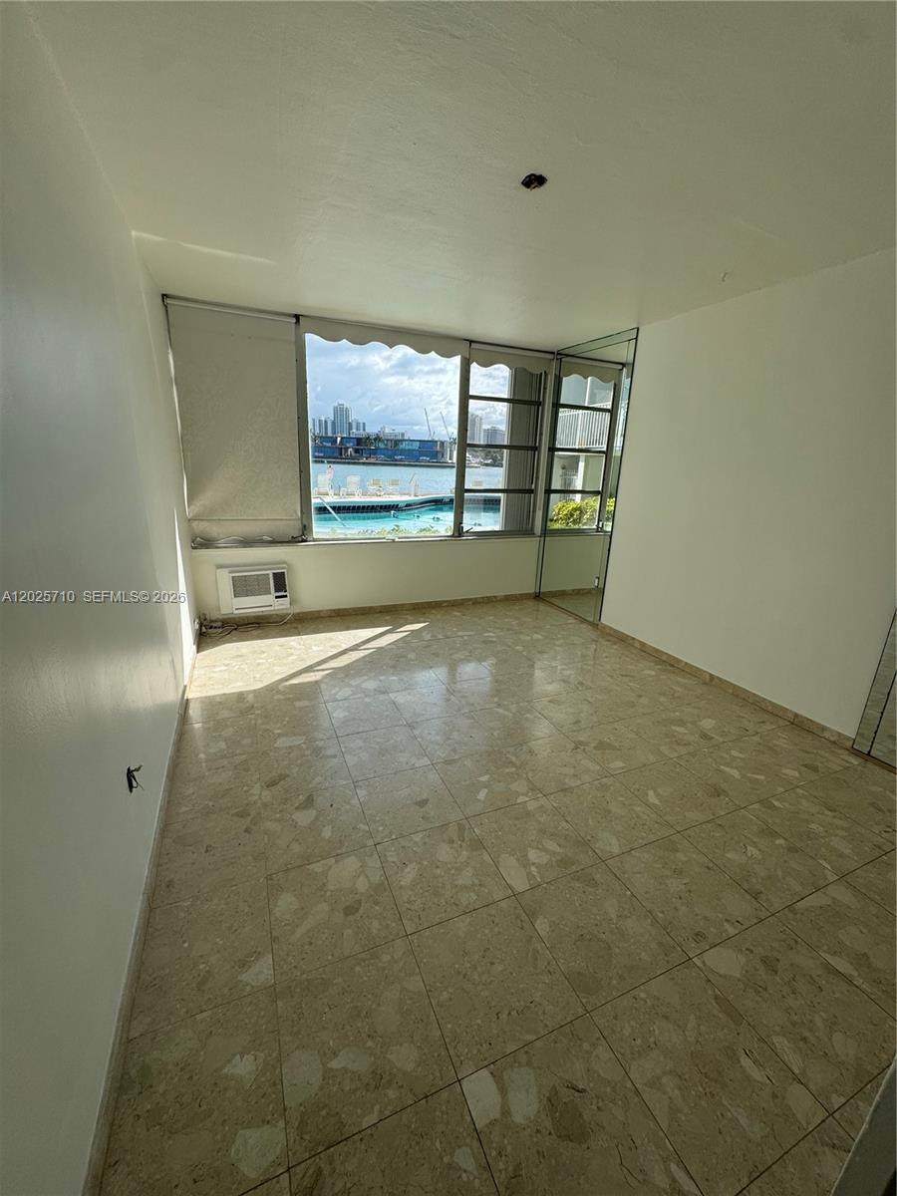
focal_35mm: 14
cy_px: 598
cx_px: 448
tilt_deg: -15.3
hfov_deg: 85.7
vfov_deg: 102.1
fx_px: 484
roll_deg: -2.5
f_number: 2.2
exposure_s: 1/1477
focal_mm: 2.22
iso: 50
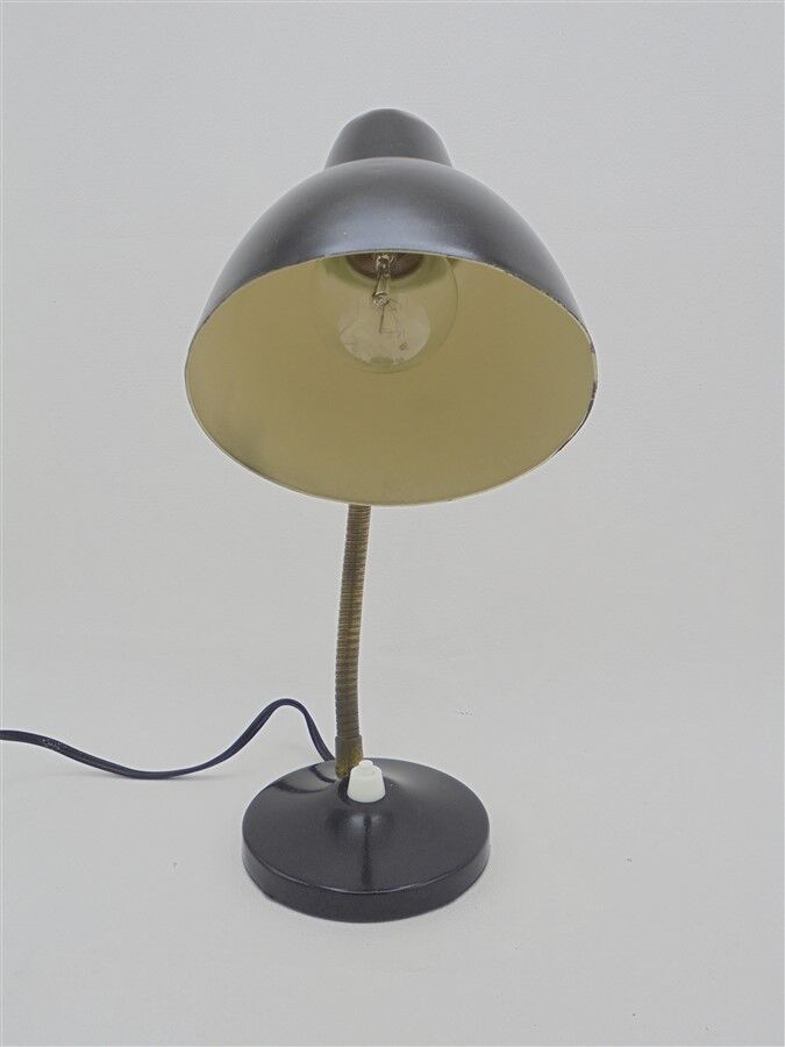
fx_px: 1028
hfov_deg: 41.8
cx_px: 392
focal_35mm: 34
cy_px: 524
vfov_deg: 54.0
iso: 100
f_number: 4
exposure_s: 1/40
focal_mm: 6.1
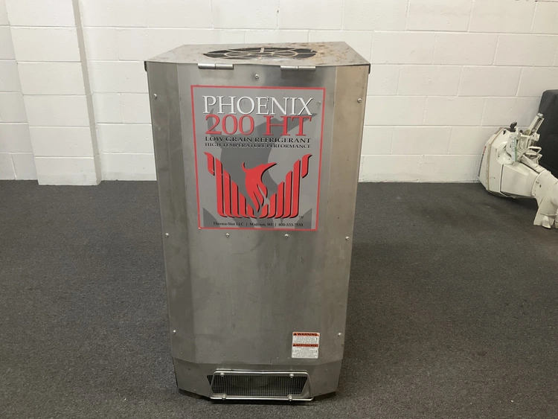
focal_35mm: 29
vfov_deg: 48.3
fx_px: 468
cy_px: 210
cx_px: 279
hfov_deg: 61.6
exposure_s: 1/40
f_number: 1.8
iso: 200
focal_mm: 3
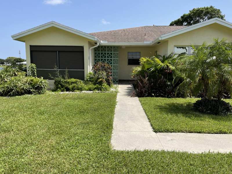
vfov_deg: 54.9
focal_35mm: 25
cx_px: 116
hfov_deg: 69.4
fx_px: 168
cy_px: 87
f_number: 1.6
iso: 32
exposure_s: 1/3086
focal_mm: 5.1
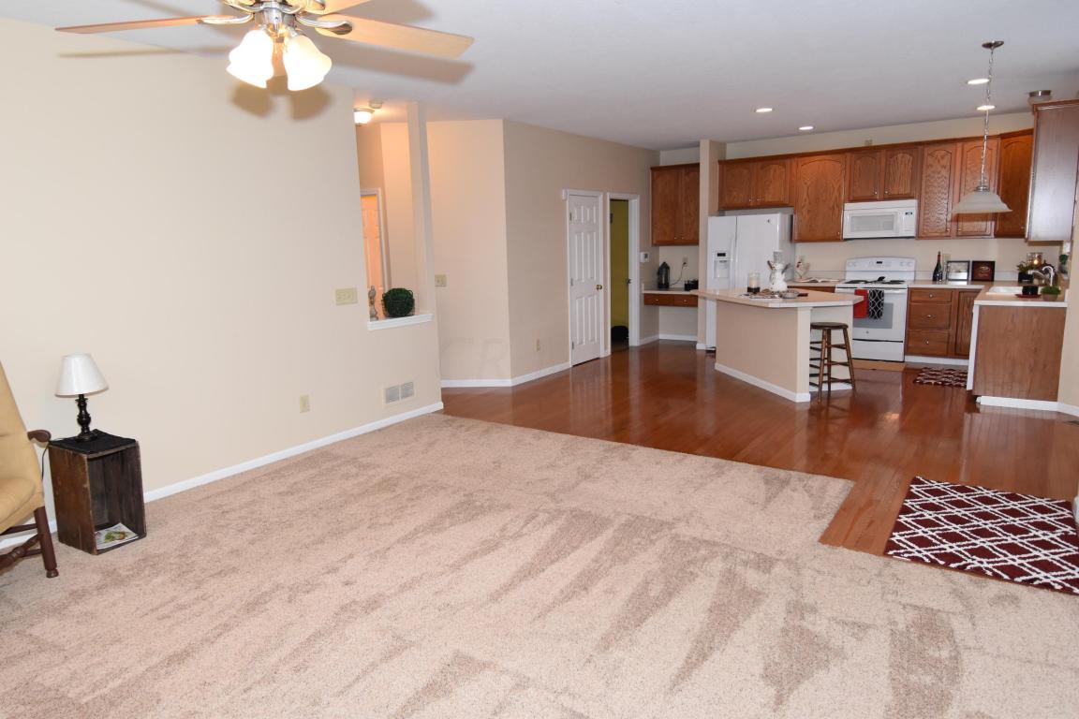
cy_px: 360
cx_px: 540
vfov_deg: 56.1
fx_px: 674
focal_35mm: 22
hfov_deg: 77.3
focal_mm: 15
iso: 800
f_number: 5
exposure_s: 1/100
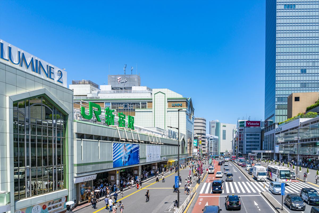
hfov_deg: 73.7
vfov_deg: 53.1
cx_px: 160
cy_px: 106
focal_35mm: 24
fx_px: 213
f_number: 8
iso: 100
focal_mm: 24
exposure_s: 1/320
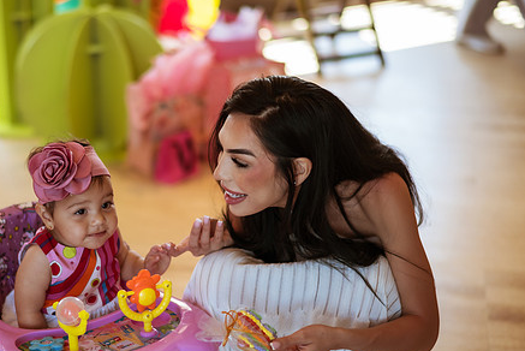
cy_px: 206
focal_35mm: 77
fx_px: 1124
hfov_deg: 26.2
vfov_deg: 17.7
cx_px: 180
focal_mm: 58
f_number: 1.6
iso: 500
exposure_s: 1/640
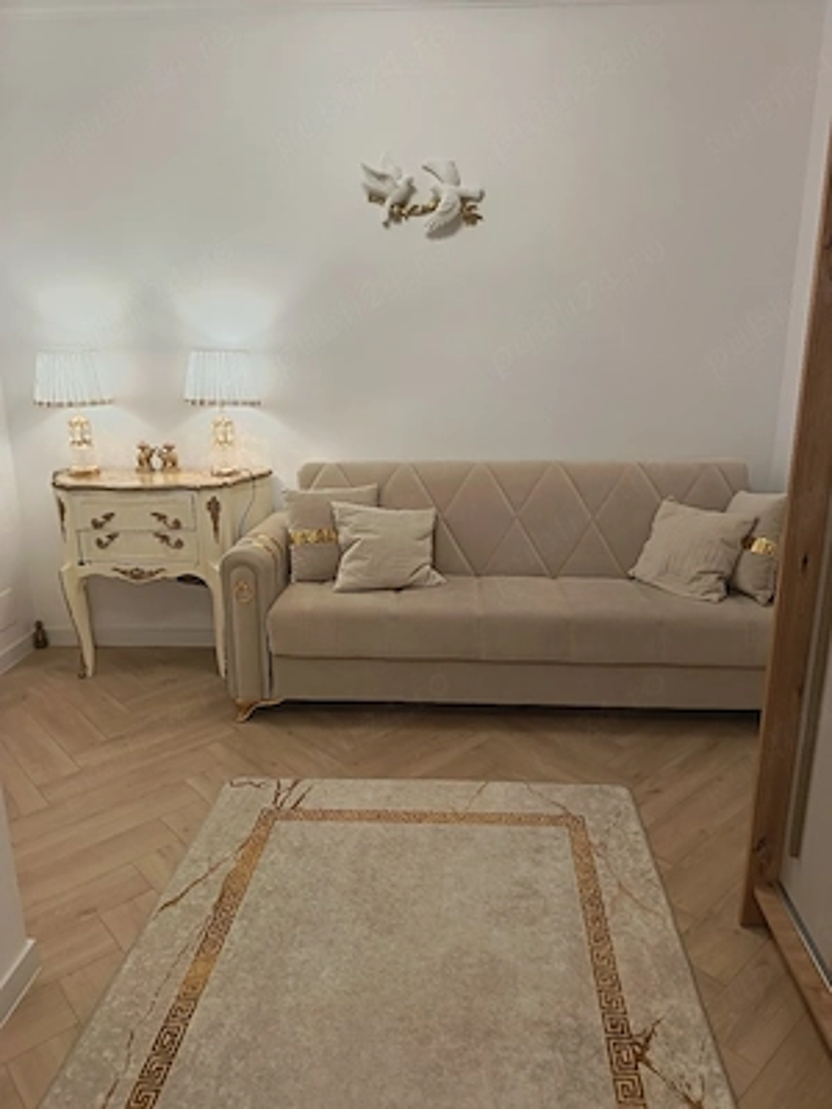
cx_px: 416
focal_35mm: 24
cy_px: 554
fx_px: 769
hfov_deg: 56.8
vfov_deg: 71.6
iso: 488
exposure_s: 1/50
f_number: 1.75
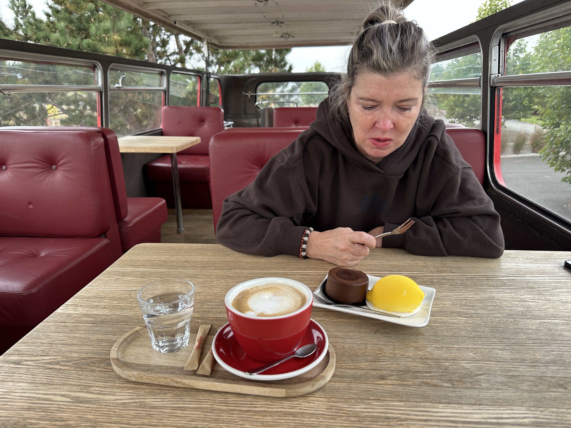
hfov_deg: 71.6
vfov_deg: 56.8
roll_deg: -0.5
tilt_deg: -17.5
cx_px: 286
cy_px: 214
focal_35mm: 24
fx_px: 396
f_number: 1.78
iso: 64
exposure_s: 1/146
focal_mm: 6.86
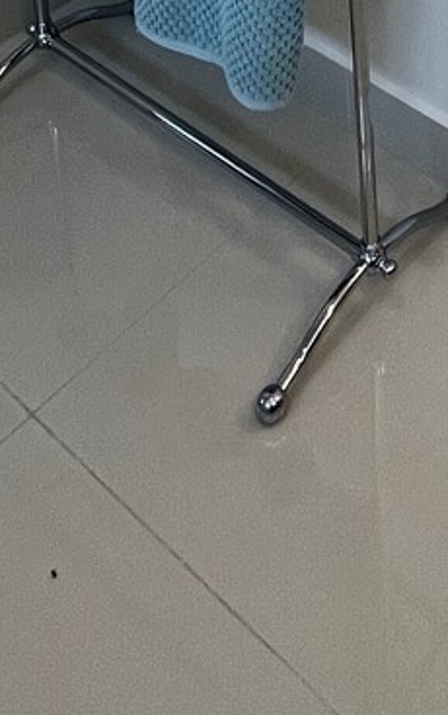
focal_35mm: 60
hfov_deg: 19.3
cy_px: -627
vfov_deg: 20.7
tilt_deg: -11.5
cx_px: 649
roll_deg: +0.3
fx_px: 1170
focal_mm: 1.57
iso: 80
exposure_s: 1/120
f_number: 1.8
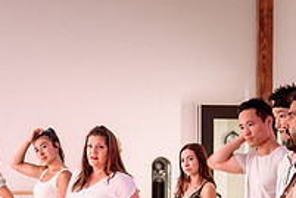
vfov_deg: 8.8
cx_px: 189
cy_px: 198
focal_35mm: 155
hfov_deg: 13.2
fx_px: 1274
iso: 1600
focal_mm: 48
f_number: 2.8
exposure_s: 1/50
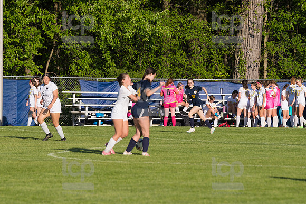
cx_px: 153
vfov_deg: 4.6
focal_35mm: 300
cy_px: 102
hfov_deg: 6.9
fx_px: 2548
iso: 250
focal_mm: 200
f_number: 5.6
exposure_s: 1/1600
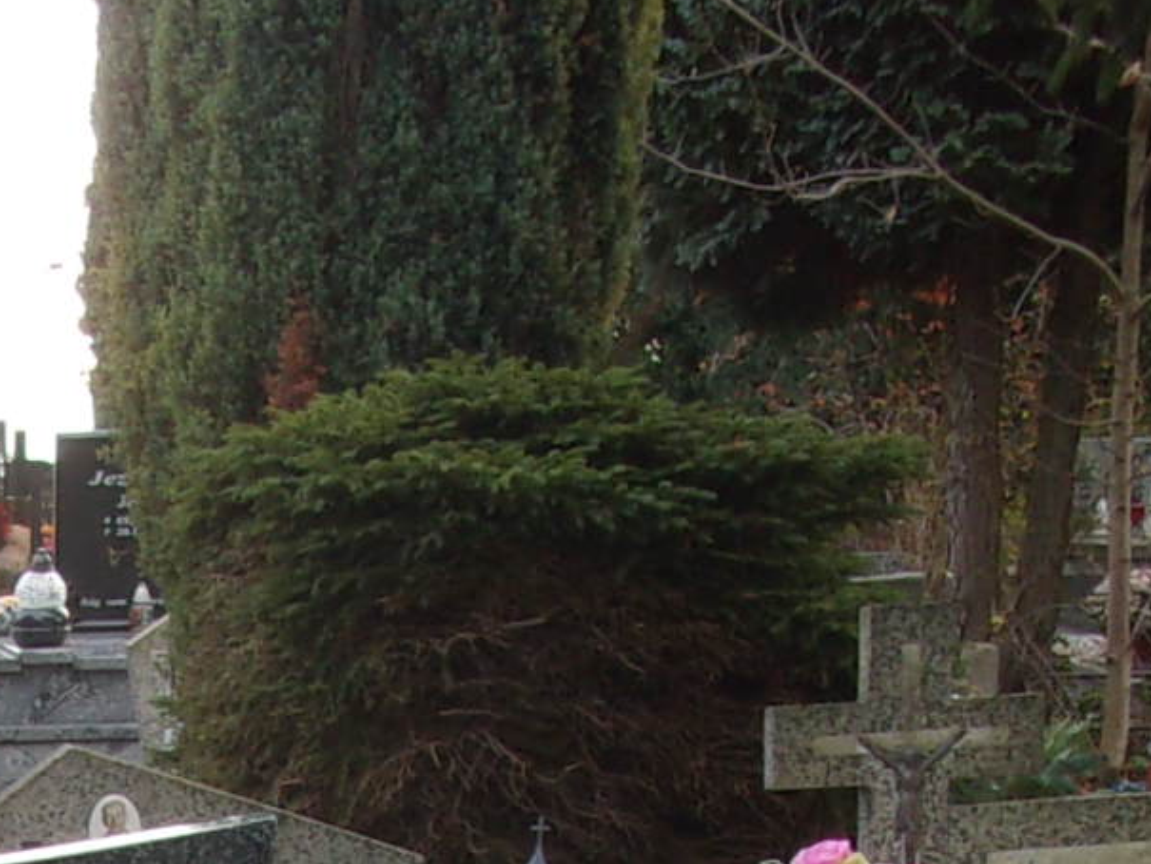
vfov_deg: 11.1
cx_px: -240
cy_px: 1758
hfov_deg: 15.8
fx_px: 3991
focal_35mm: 120
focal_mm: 5.1
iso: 80
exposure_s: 1/70
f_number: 3.9
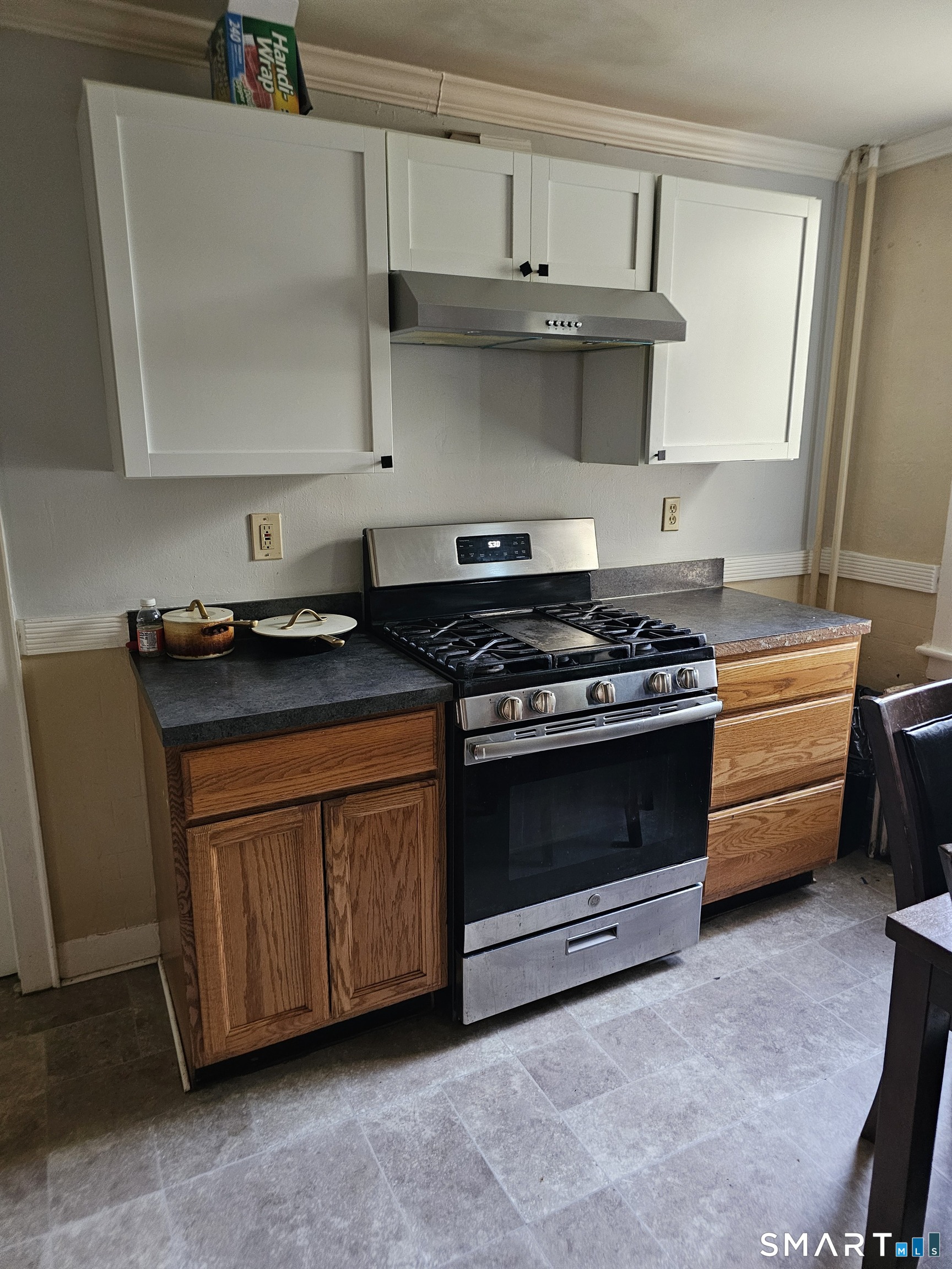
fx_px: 843
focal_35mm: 23
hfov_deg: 58.9
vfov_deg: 73.9
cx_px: 476
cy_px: 634
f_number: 1.7
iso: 500
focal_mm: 6.3
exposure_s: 1/24
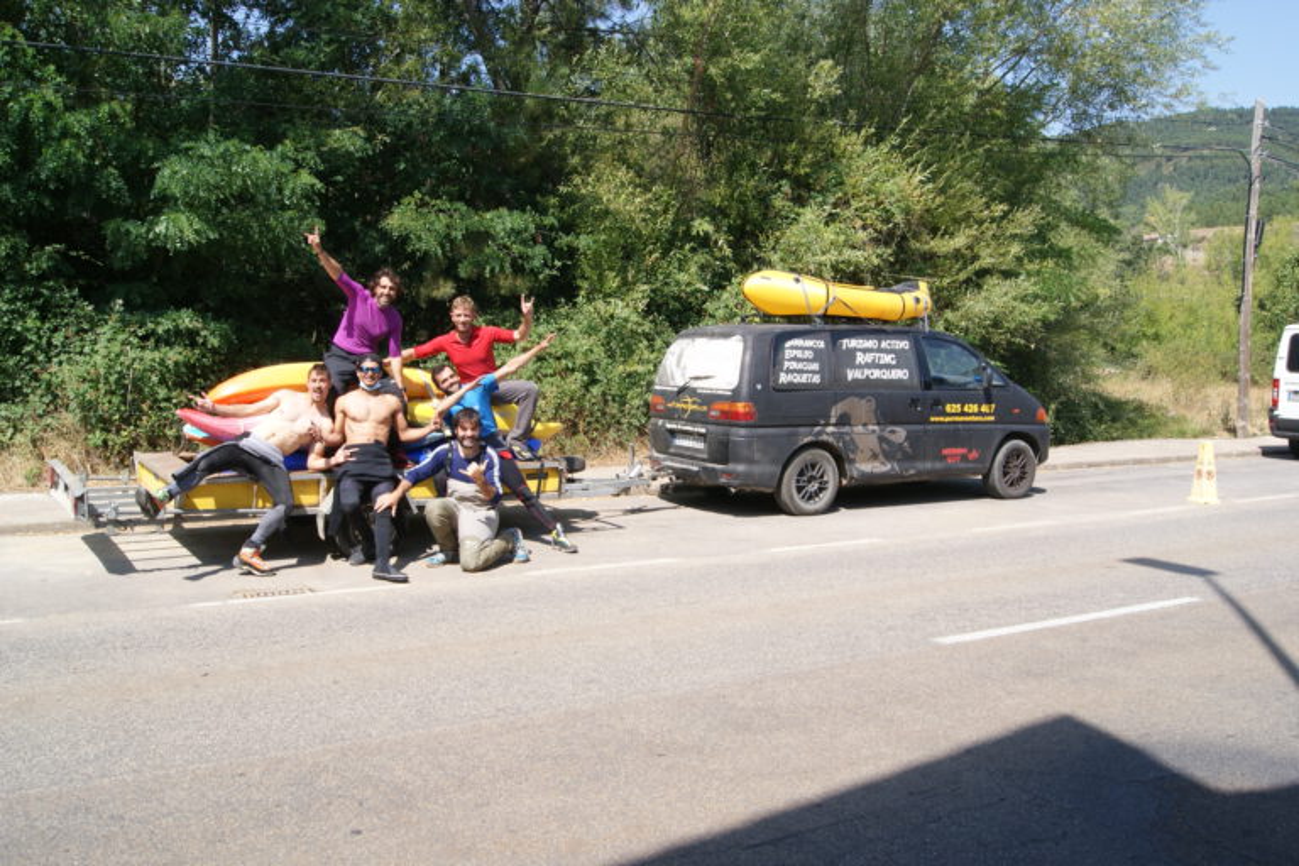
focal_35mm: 30
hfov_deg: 61.9
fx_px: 1082
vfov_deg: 43.6
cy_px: 433
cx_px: 650
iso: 100
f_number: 10
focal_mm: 20
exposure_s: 1/80
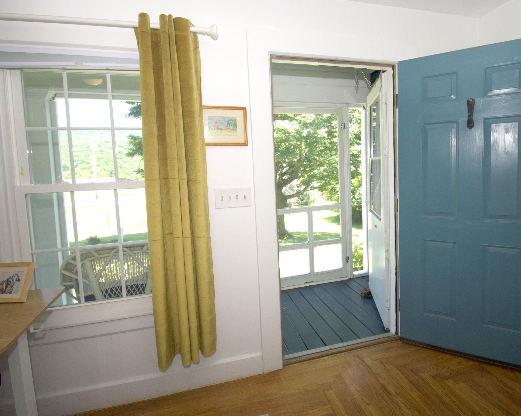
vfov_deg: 70.7
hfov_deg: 82.5
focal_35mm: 19
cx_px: 306
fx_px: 293
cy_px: 191
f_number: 5
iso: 400
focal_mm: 10
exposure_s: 1/200
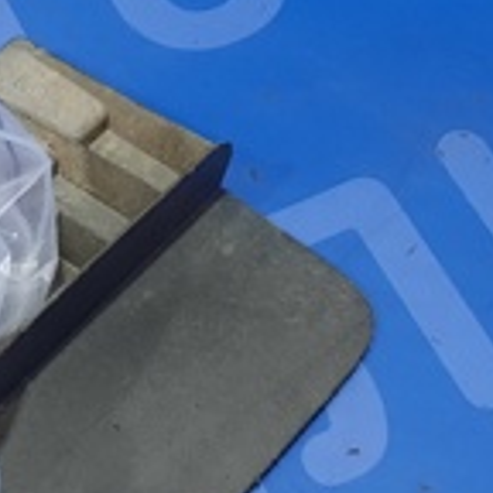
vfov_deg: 17.6
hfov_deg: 16.8
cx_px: -130
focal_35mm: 98
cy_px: 377
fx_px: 1579
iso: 250
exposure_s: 1/30
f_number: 2
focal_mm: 4.6
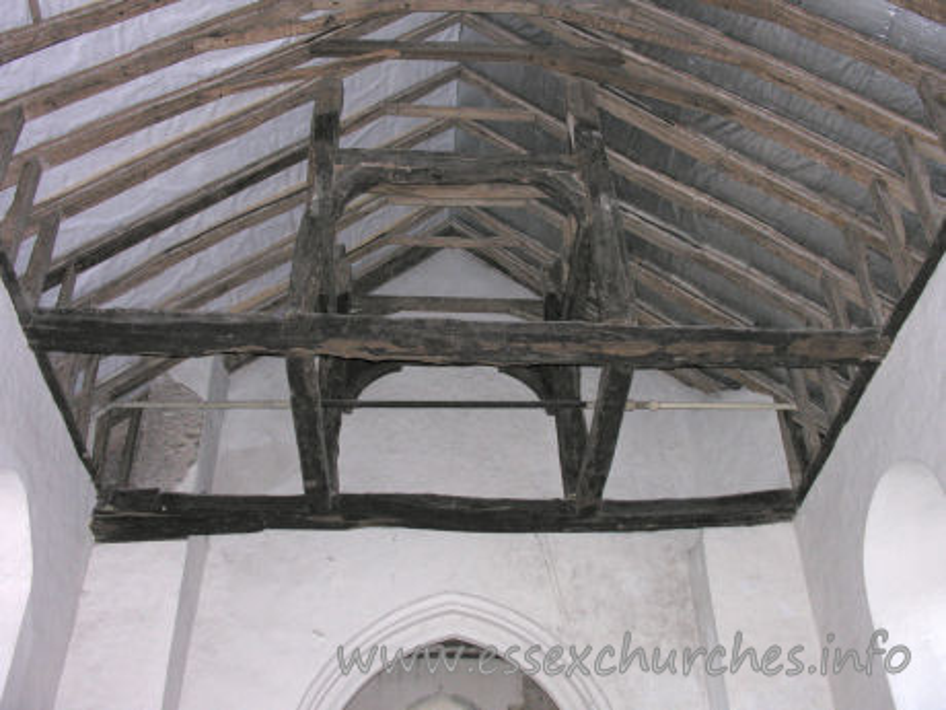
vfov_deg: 40.7
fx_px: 956
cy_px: 355
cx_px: 473
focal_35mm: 35
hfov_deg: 52.6
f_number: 2.8
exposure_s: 1/60.1
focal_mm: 8.9
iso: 200
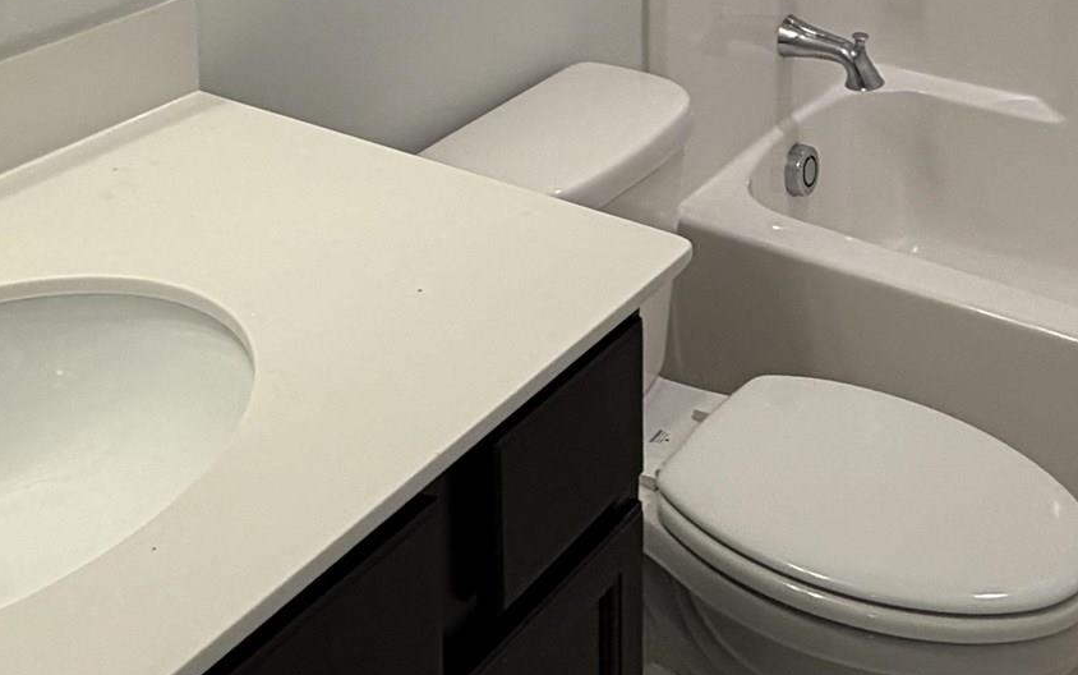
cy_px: -263
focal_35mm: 54
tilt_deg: -9.1
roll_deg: +1.2
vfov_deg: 21.2
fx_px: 1587
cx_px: 568
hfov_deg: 37.5
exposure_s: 1/120
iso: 100
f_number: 2.2
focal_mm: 2.22
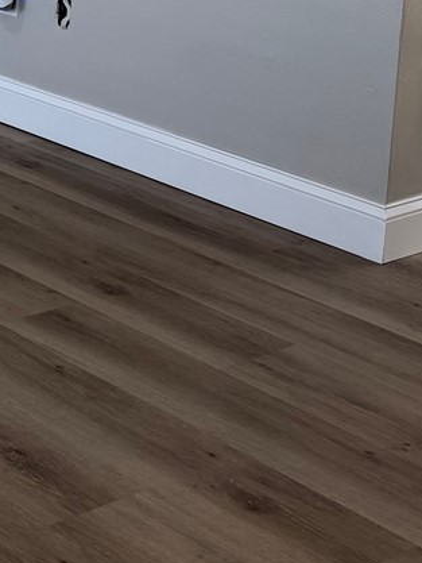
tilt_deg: -7.5
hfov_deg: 14.4
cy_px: -122
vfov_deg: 19.9
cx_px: -302
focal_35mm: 92
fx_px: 1495
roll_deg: -1.0
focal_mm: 6.76
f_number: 1.78
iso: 80
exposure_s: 1/167
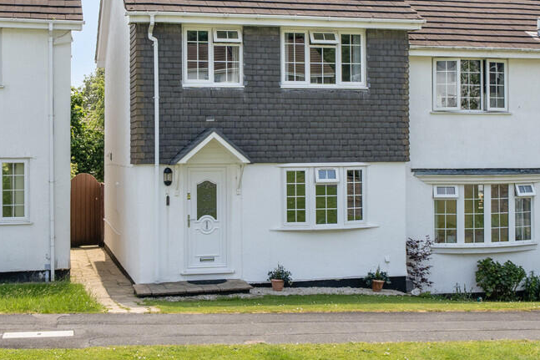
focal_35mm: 57
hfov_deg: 35.1
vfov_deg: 23.7
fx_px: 855
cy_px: 119
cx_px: 277
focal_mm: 24
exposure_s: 1/320
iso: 400
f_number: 8
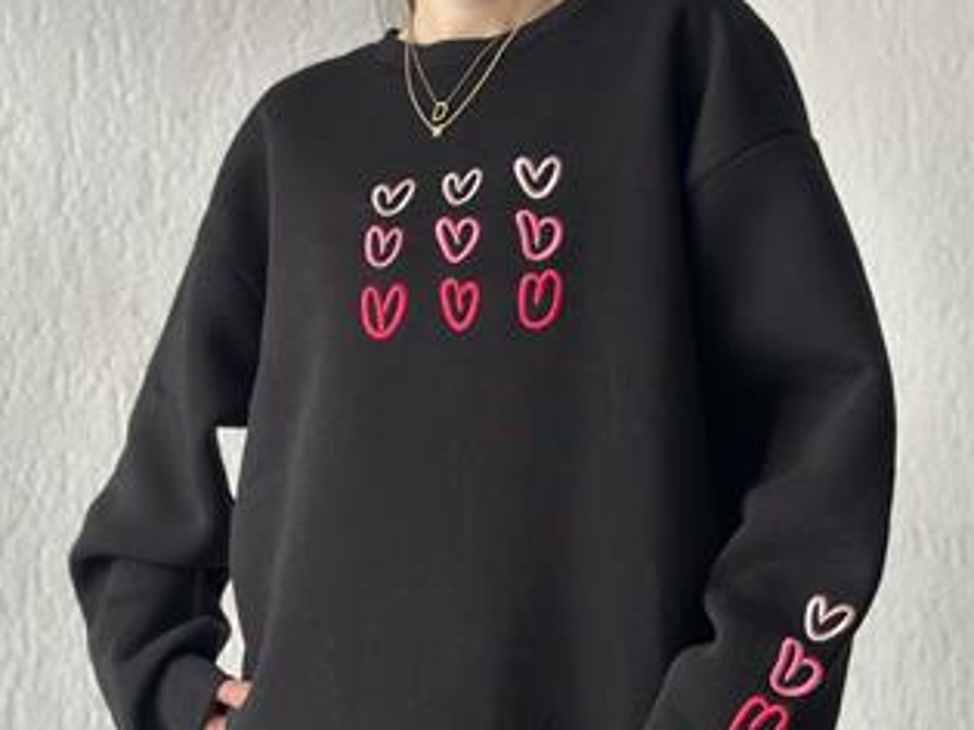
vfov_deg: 22.5
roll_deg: +0.4
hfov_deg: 29.8
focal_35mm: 65
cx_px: 482
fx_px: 1828
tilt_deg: -0.1
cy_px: 504
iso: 200
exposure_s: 1/60
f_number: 1.78
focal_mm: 6.86
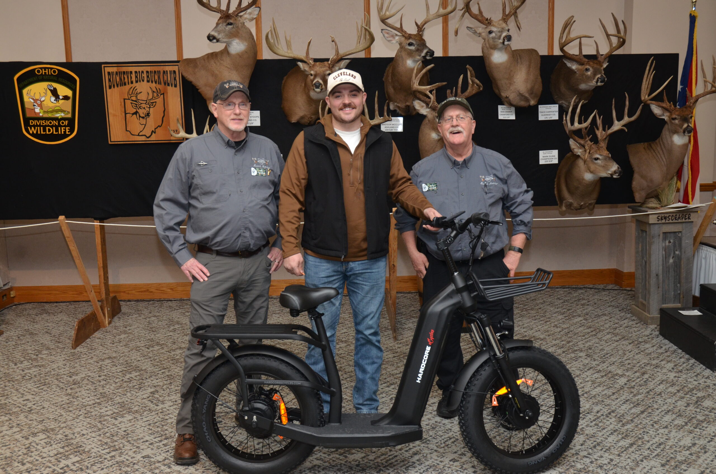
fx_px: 744
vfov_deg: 35.3
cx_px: 358
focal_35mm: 38
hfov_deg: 51.4
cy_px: 237
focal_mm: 25
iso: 500
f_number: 6.3
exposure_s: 1/60
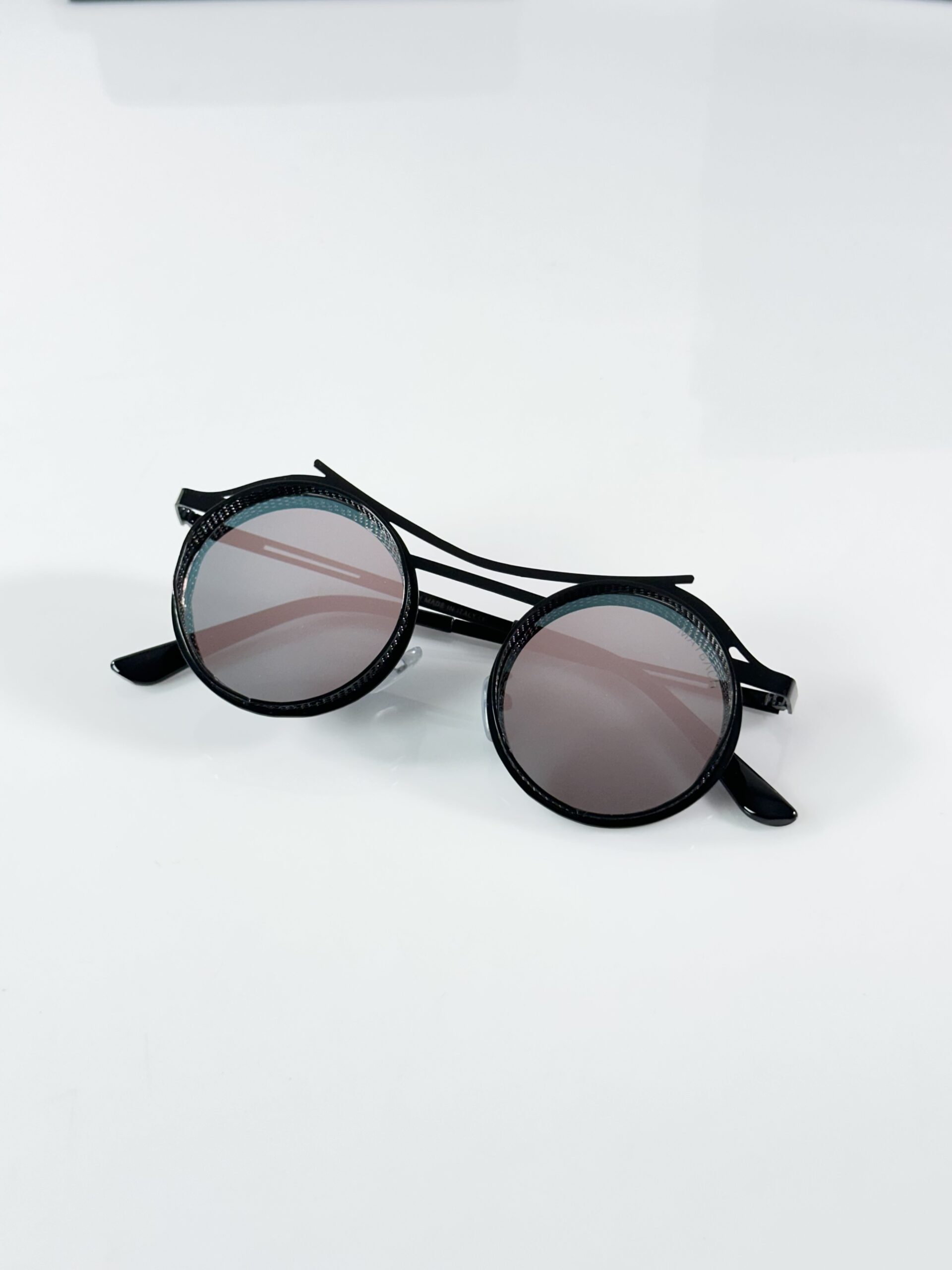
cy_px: 635
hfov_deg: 30.3
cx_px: 476
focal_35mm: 48
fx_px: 1760
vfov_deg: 39.7
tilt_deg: -45.3
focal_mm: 6.86
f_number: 1.78
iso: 80
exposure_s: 1/100
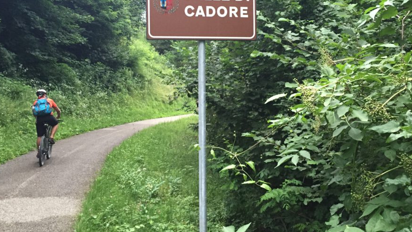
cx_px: 207
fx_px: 404
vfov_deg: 31.9
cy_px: 91
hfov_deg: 54.0
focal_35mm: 37
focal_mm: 4.15
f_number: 2.2
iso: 125
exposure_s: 1/30
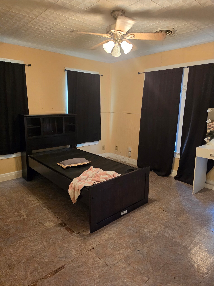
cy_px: 143
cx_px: 107
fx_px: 190
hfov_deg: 58.9
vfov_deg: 73.9
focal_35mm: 23
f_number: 1.4
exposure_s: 1/120
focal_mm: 6.5
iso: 800
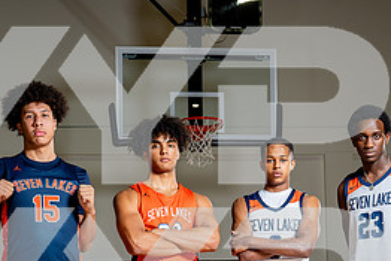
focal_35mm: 84
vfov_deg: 15.8
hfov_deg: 24.2
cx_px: 194
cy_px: 287
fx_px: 913
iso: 250
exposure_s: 1/250
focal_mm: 38
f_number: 5.6
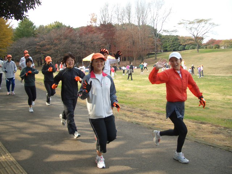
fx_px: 235
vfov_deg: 40.7
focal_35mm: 35
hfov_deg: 52.6
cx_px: 116
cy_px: 87
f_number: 2.6
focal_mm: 5.8
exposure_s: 1/250
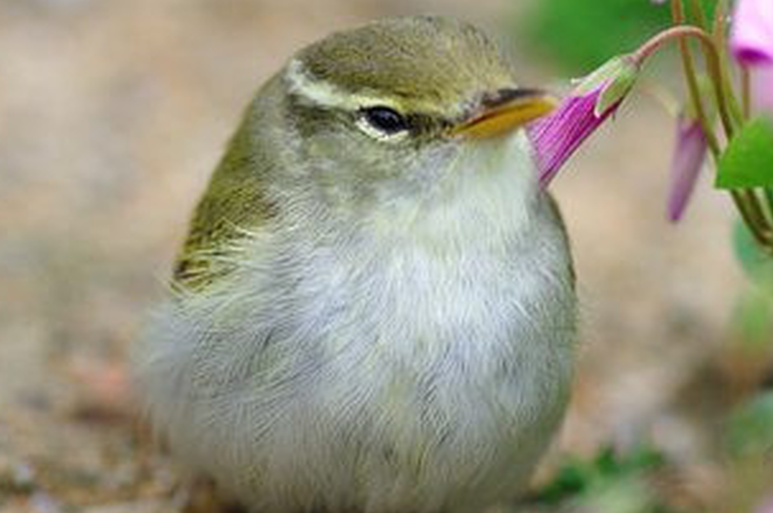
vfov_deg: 6.0
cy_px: 245
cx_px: 620
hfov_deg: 9.0
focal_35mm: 228
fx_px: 4888
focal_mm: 90
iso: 200
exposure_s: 1/40
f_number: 4.5
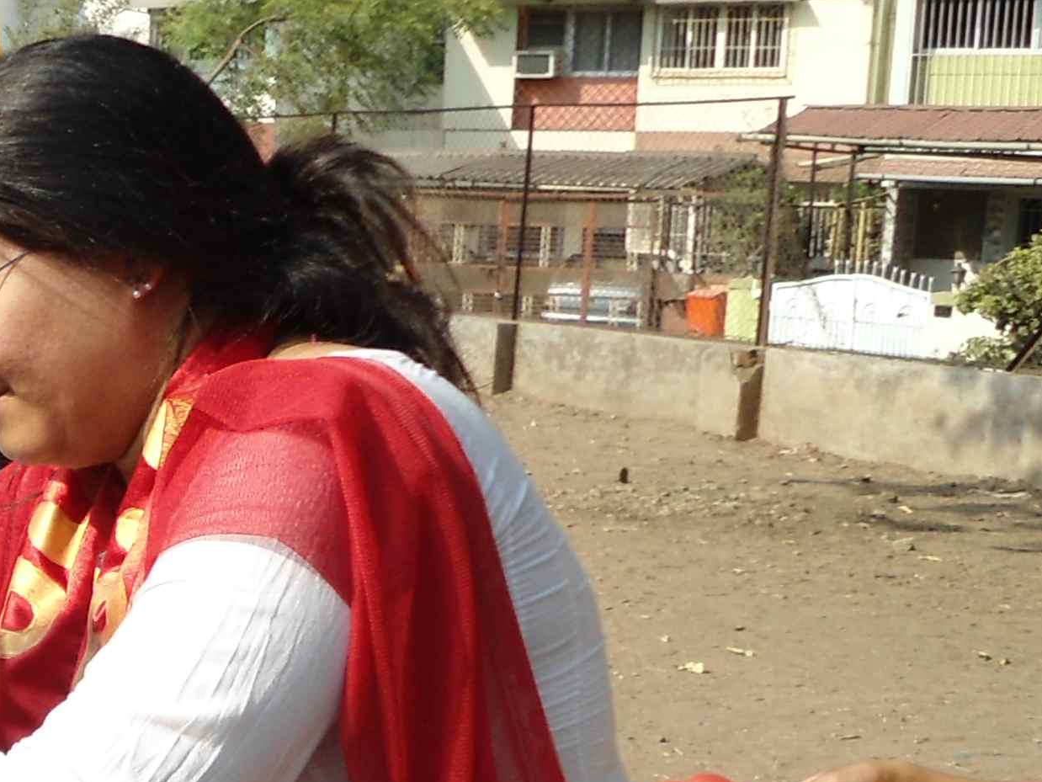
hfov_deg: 20.4
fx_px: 2529
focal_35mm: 84
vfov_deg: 17.4
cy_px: 683
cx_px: -460
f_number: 2.8
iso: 80
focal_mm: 4.7
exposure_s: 1/640
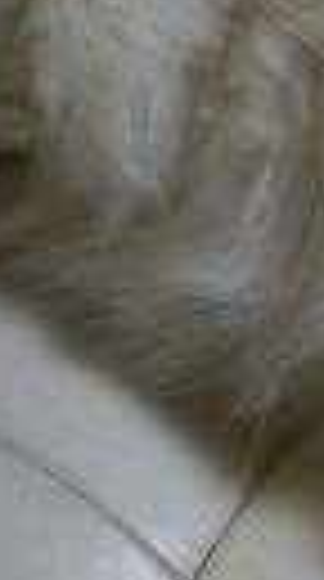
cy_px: 58
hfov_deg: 7.9
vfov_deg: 13.9
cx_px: 122
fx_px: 2351
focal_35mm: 153
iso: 400
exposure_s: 1/50
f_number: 3.2
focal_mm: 17.6
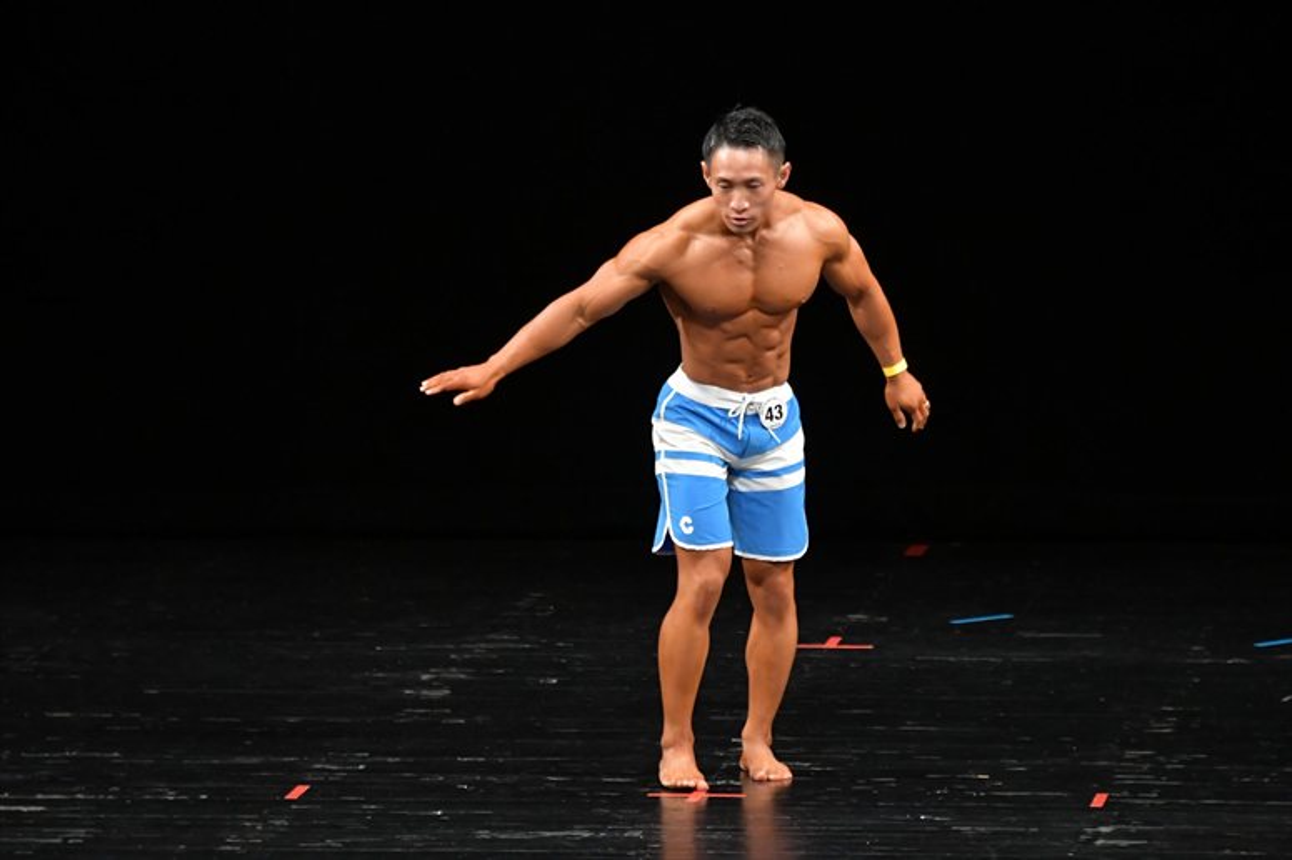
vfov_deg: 4.6
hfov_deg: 6.9
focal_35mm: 300
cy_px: 430
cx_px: 646
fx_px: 10762
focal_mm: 200
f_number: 5.6
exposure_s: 1/400
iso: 3200
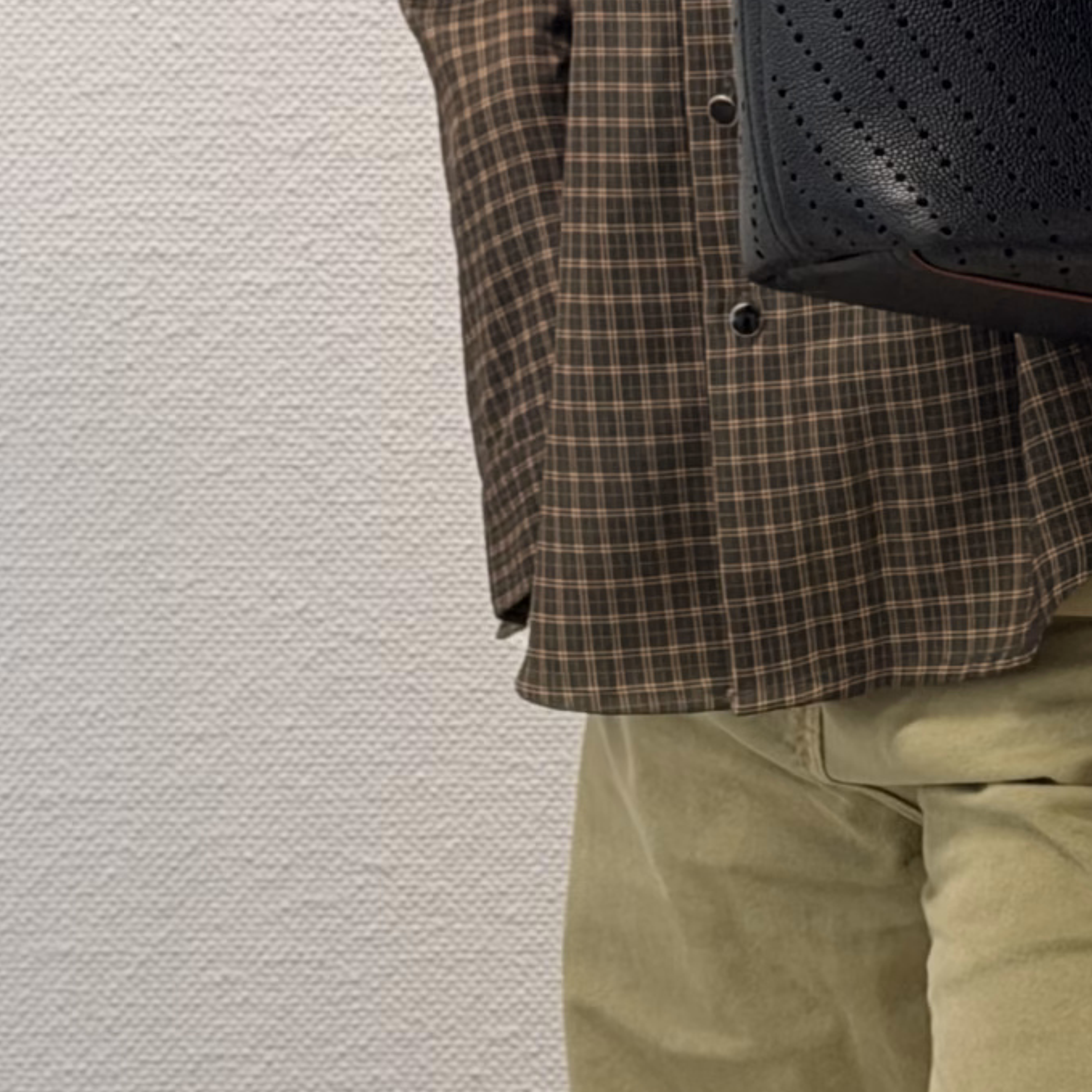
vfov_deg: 10.6
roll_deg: -0.5
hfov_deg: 10.8
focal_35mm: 160
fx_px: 5710
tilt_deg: -14.4
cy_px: -460
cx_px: 1050
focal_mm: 6.76
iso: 64
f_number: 1.78
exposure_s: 1/50
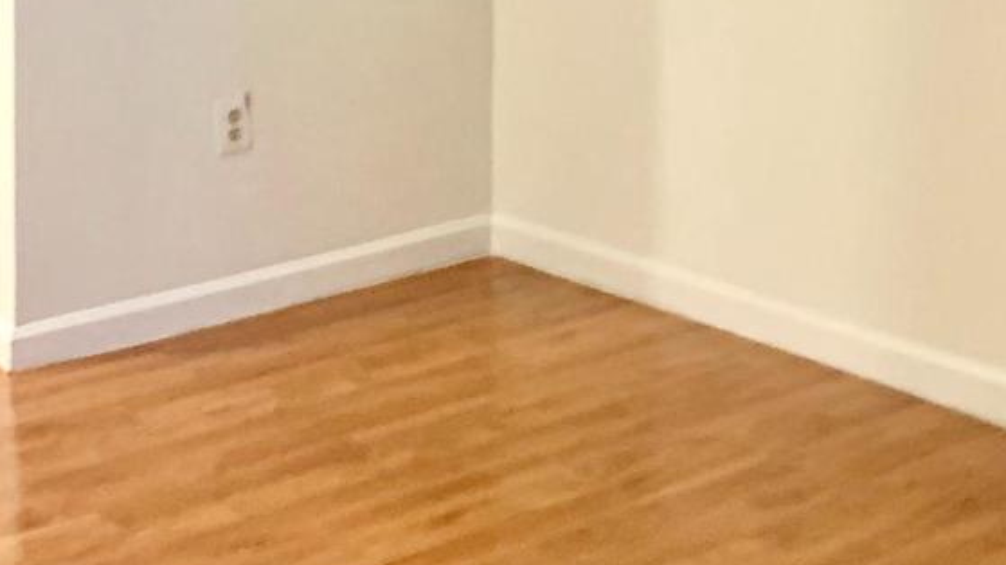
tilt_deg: -3.9
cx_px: 518
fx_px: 1947
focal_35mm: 73
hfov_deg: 29.0
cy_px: -257
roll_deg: +0.3
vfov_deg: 15.4
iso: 500
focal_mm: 4.25
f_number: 1.8
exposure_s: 1/30
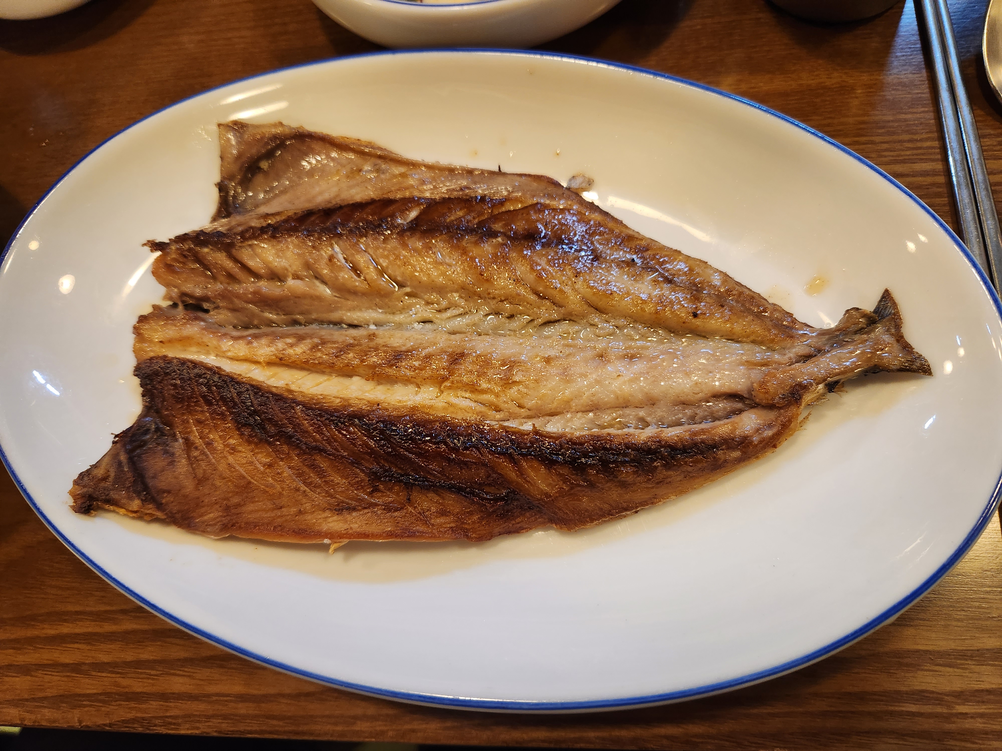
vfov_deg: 58.9
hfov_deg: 73.9
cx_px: 501
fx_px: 666
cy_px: 376
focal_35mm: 23
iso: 400
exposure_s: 1/120
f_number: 1.8
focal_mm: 5.4
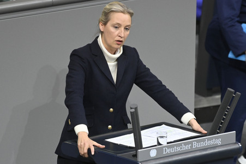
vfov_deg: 3.8
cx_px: 123
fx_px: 2458
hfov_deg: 5.7
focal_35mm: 360
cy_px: 82
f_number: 5.6
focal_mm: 360
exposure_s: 1/400
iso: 10000
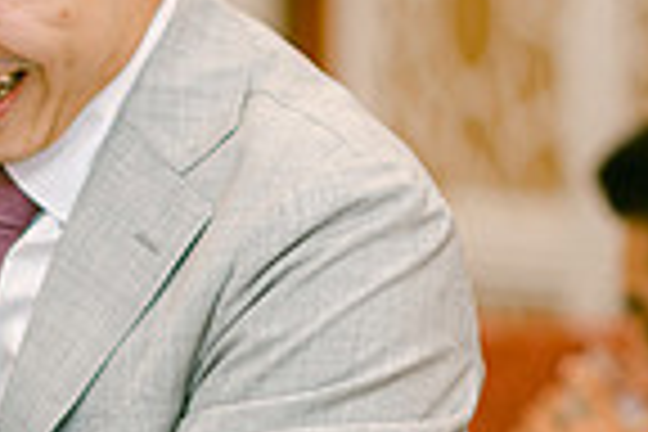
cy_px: 285
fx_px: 6497
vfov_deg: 3.8
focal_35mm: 361
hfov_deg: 5.7
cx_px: -61
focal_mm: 85
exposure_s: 1/125
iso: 320
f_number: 2
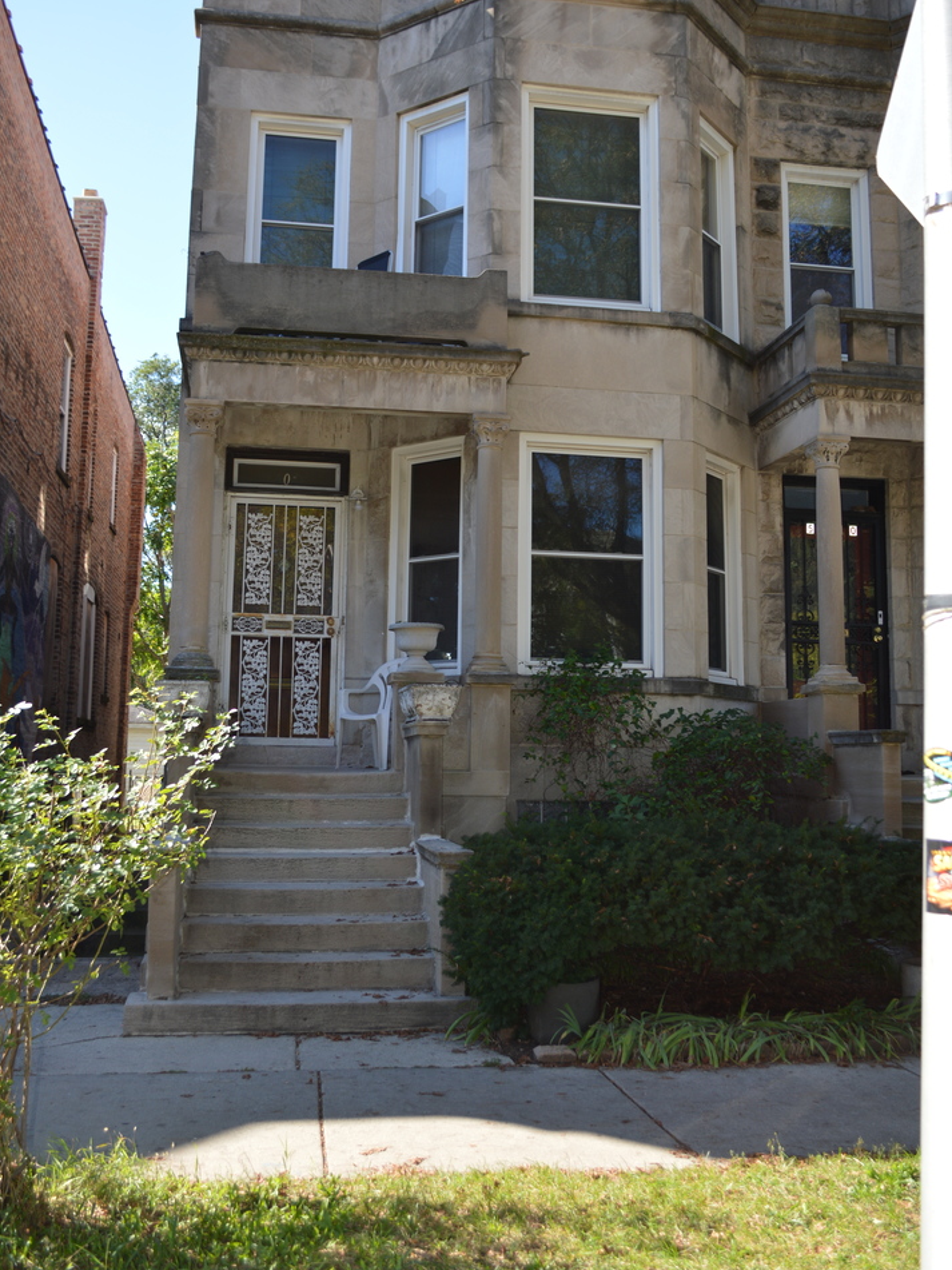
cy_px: 570
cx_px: 474
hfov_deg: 39.6
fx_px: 1320
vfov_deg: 51.3
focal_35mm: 36
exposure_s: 1/200
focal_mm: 22
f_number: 4
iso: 100
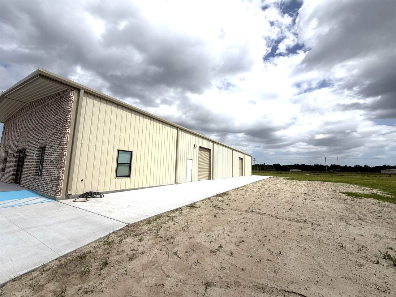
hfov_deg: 102.1
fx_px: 160
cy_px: 148
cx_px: 198
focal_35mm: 14
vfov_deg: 85.7
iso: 20
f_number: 2.2
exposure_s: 1/2320
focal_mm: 2.22
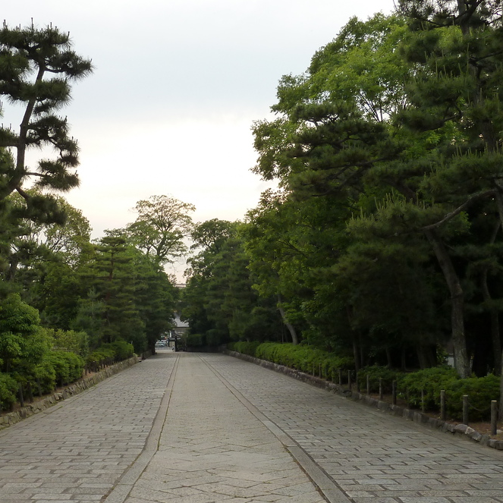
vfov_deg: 41.6
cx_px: 193
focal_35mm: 40
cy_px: 310
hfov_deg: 41.6
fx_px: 658
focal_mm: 4.1
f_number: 4
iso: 125
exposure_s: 1/160
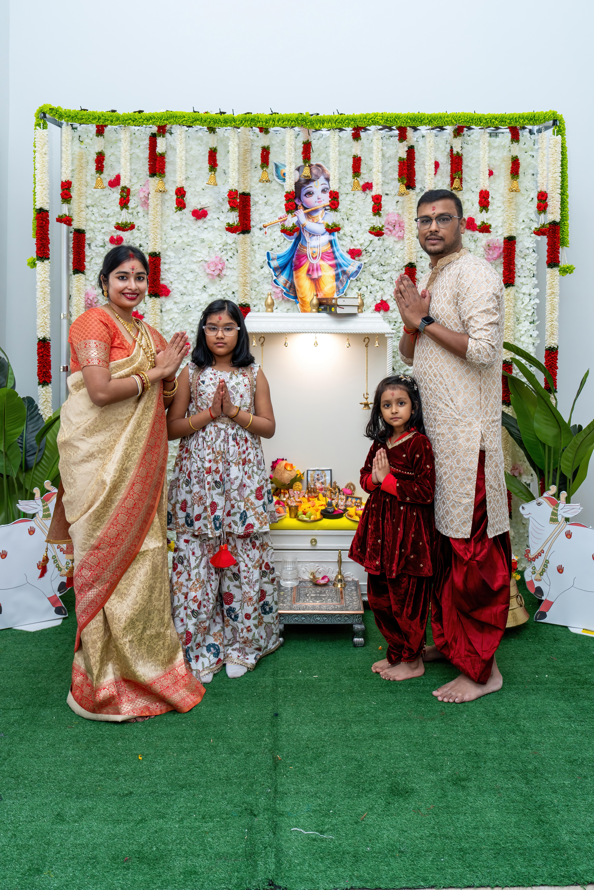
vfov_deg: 63.7
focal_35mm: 29
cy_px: 445
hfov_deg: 45.0
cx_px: 297
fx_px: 718
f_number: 4
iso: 640
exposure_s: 1/160
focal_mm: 29
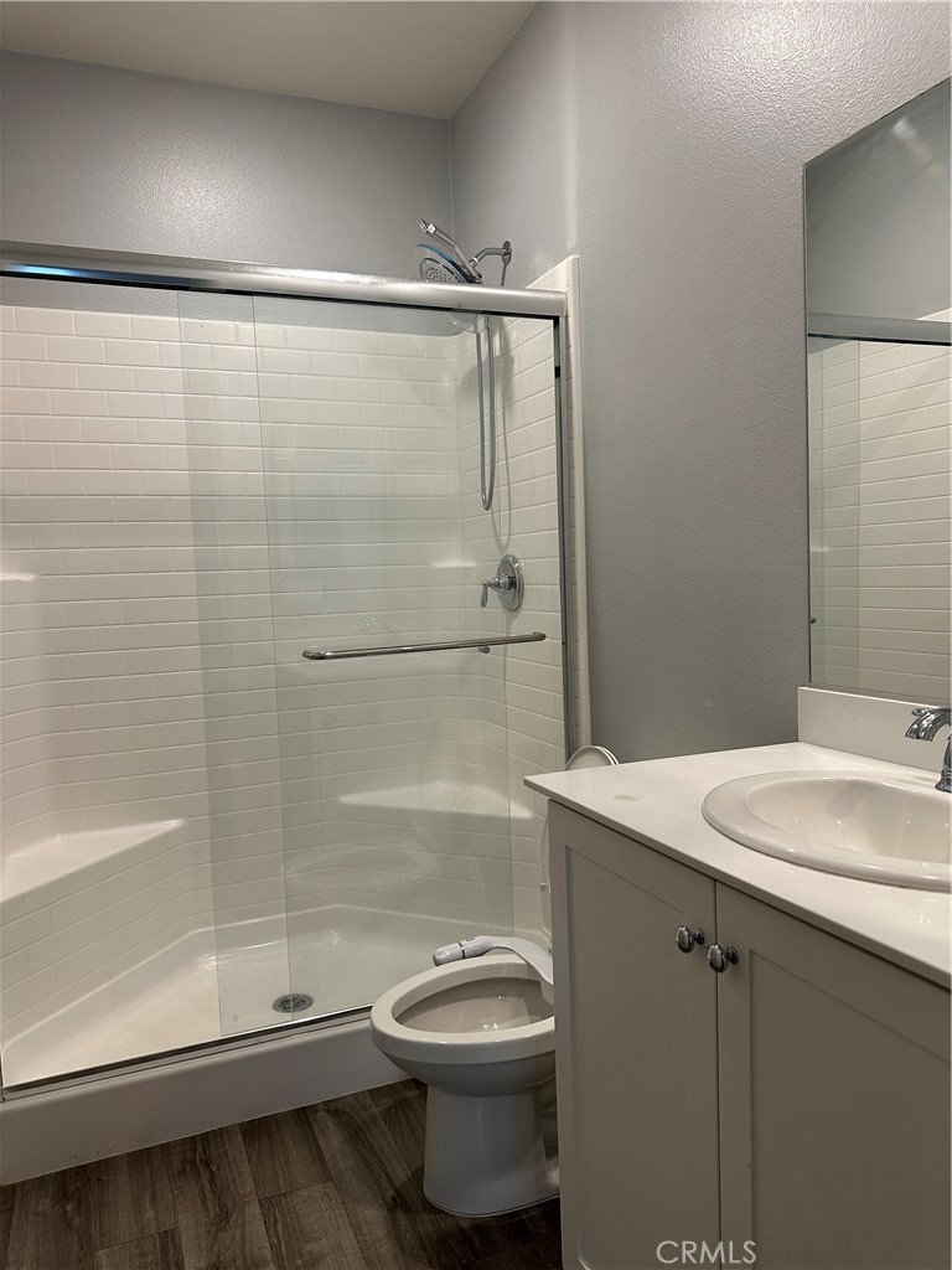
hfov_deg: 56.8
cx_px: 476
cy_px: 635
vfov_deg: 71.6
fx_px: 880
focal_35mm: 24
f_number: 1.78
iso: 200
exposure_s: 1/120
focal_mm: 6.86
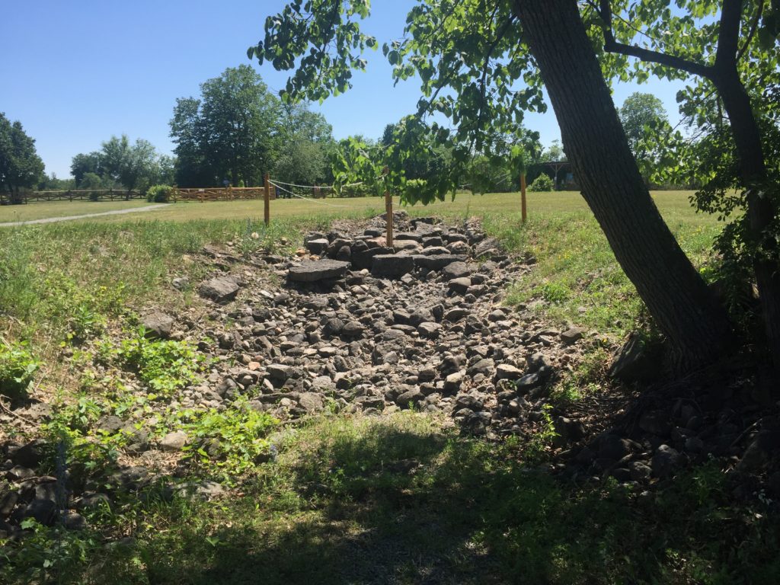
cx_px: 390
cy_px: 292
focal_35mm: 29
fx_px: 653
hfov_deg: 61.7
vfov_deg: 48.2
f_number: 2.2
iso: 32
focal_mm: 4.15
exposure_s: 1/1412
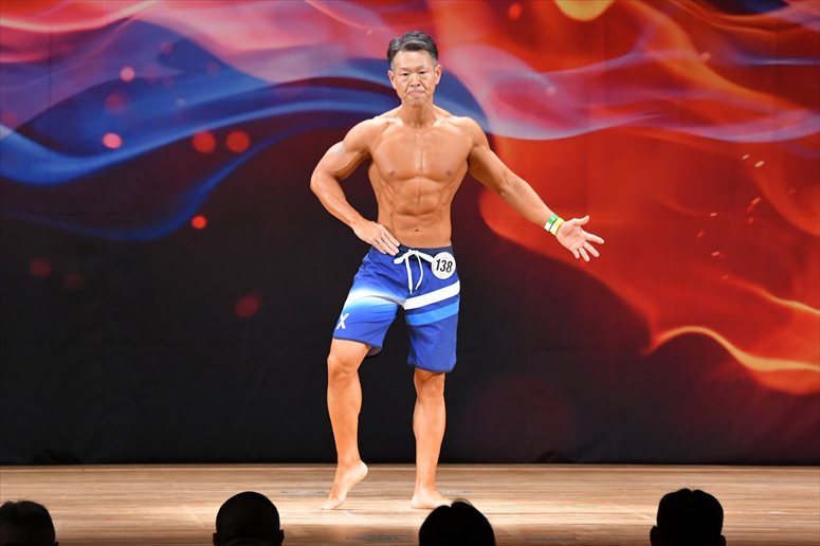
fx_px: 5464
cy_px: 273
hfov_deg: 8.6
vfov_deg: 5.7
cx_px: 410
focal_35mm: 240
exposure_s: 1/400
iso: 3200
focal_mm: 160
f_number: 5.6
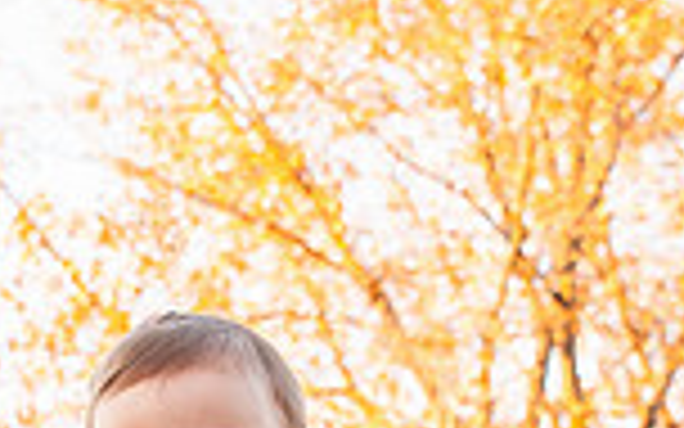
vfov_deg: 7.2
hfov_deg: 11.8
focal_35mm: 177
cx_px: 159
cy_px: 791
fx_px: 3299
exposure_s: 1/200
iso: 640
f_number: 4.5
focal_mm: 30
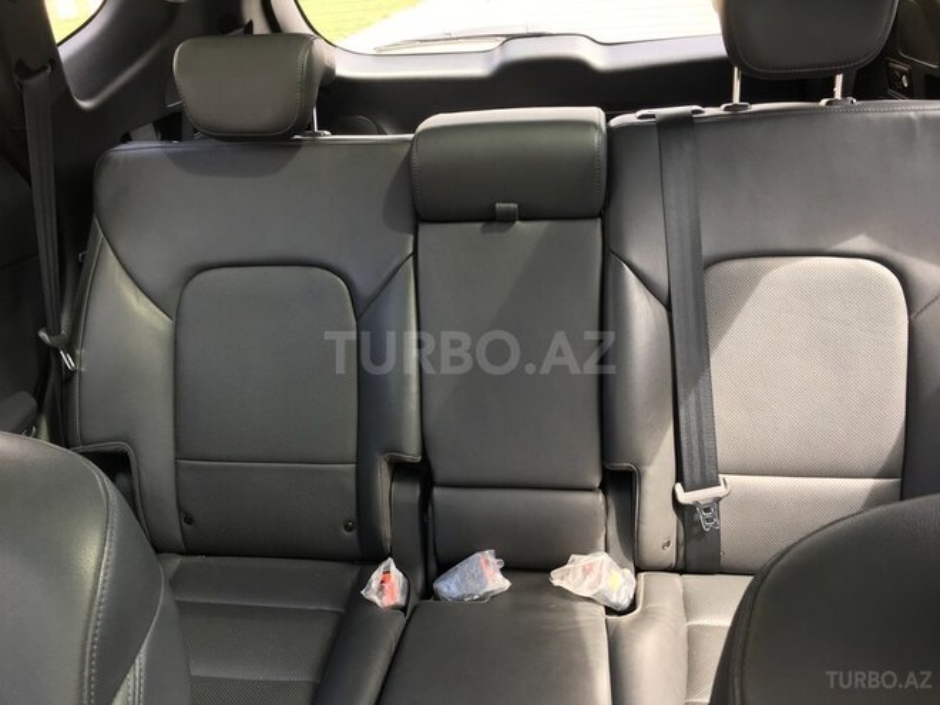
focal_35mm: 29
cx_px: 470
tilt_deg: -26.6
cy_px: 352
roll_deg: +2.8
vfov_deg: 48.2
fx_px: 787
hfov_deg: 61.7
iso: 40
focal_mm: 4.15
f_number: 2.2
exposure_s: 1/100
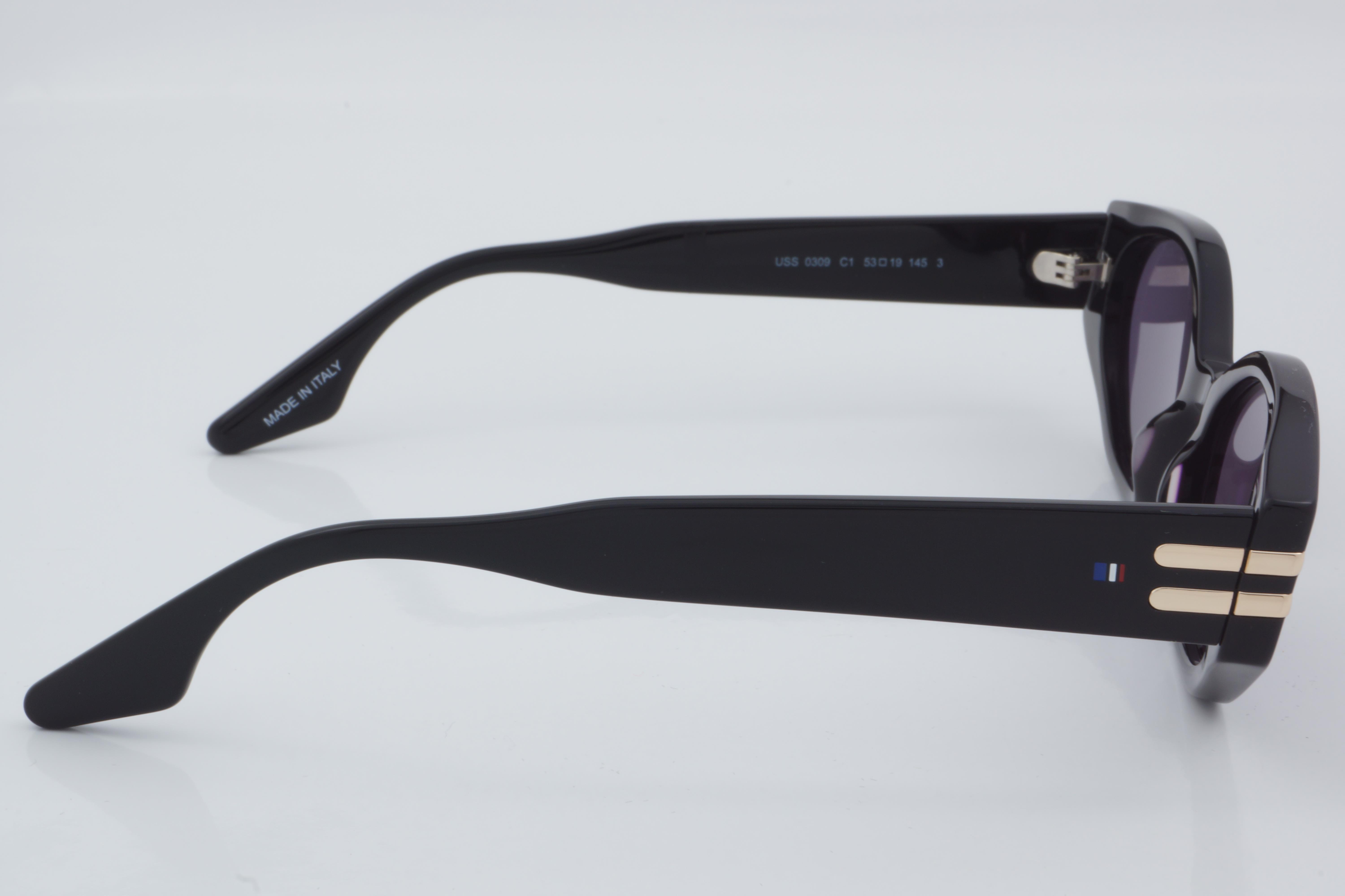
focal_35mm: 75
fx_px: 2802
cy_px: 448
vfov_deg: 18.2
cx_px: 672
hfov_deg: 27.0
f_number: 32
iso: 100
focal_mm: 50
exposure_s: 1/4
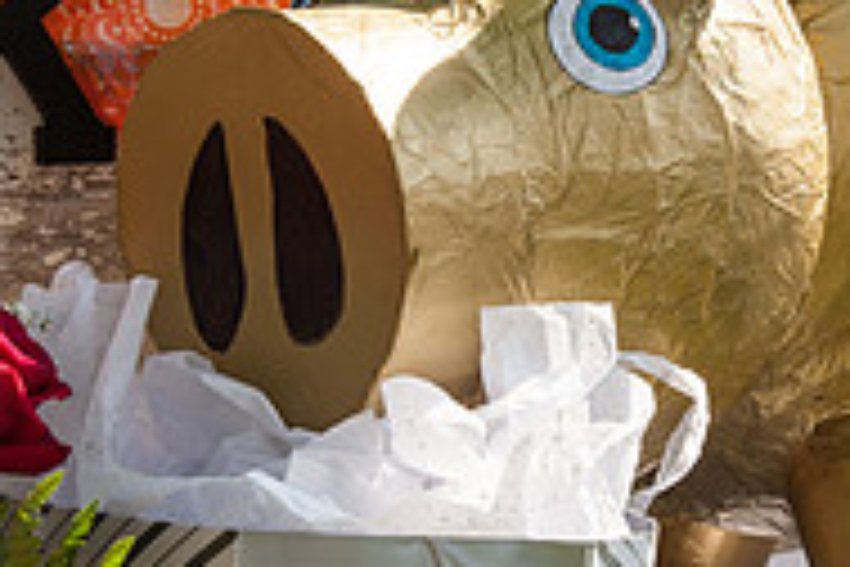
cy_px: 324
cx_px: 585
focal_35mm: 98
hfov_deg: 20.7
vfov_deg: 14.0
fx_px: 2314
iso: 200
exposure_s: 1/400
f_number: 10
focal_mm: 32
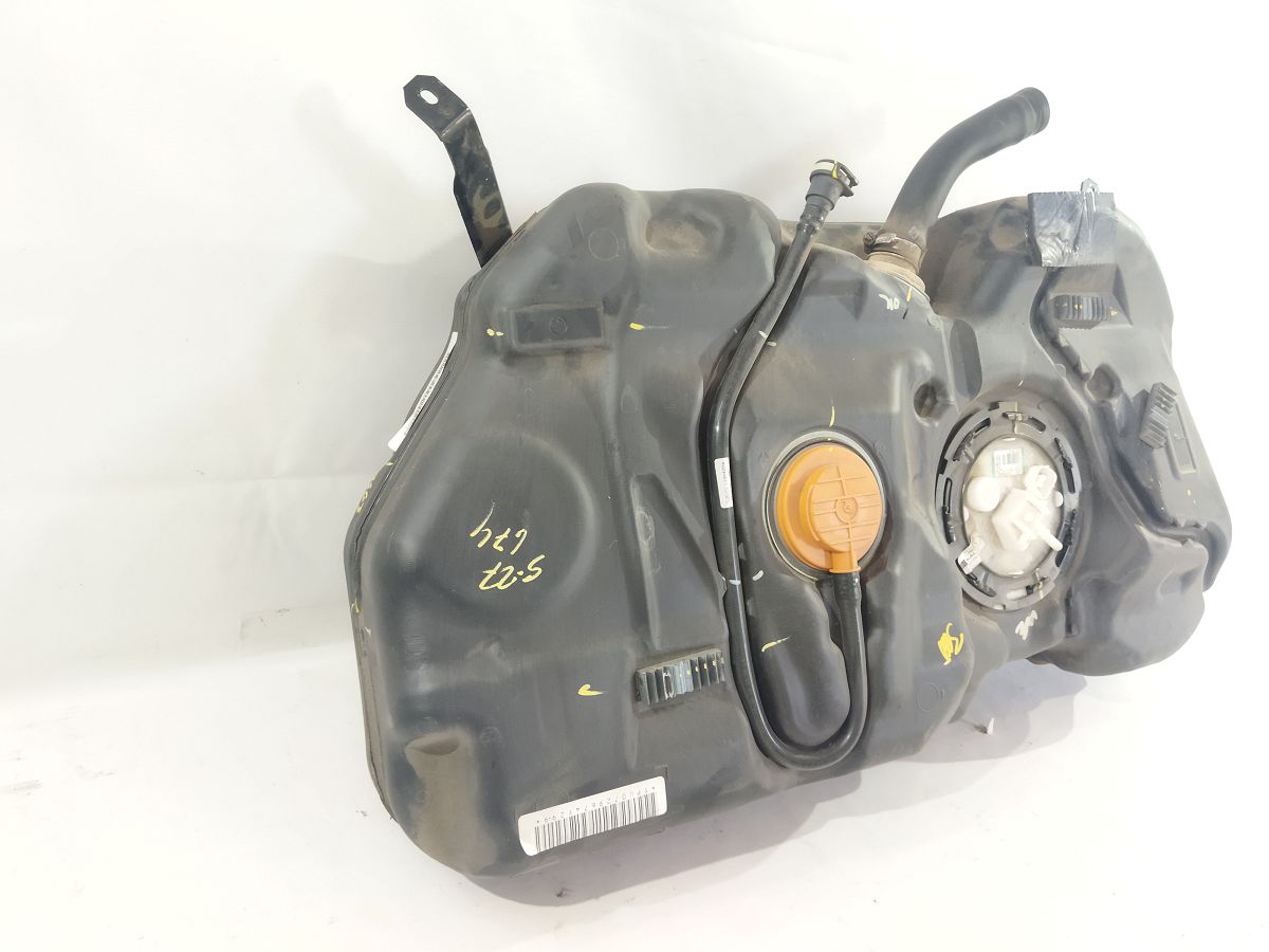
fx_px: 990
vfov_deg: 51.4
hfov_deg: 65.3
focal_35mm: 27
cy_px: 476
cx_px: 634
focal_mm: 4.71
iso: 238
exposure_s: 1/33
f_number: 1.79
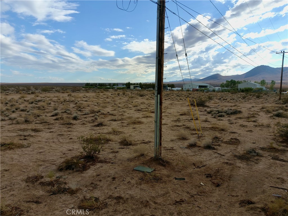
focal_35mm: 26
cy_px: 108
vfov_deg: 53.1
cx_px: 144
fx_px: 216
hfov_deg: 67.3
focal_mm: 4.74
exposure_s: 1/1250
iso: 100
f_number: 1.8
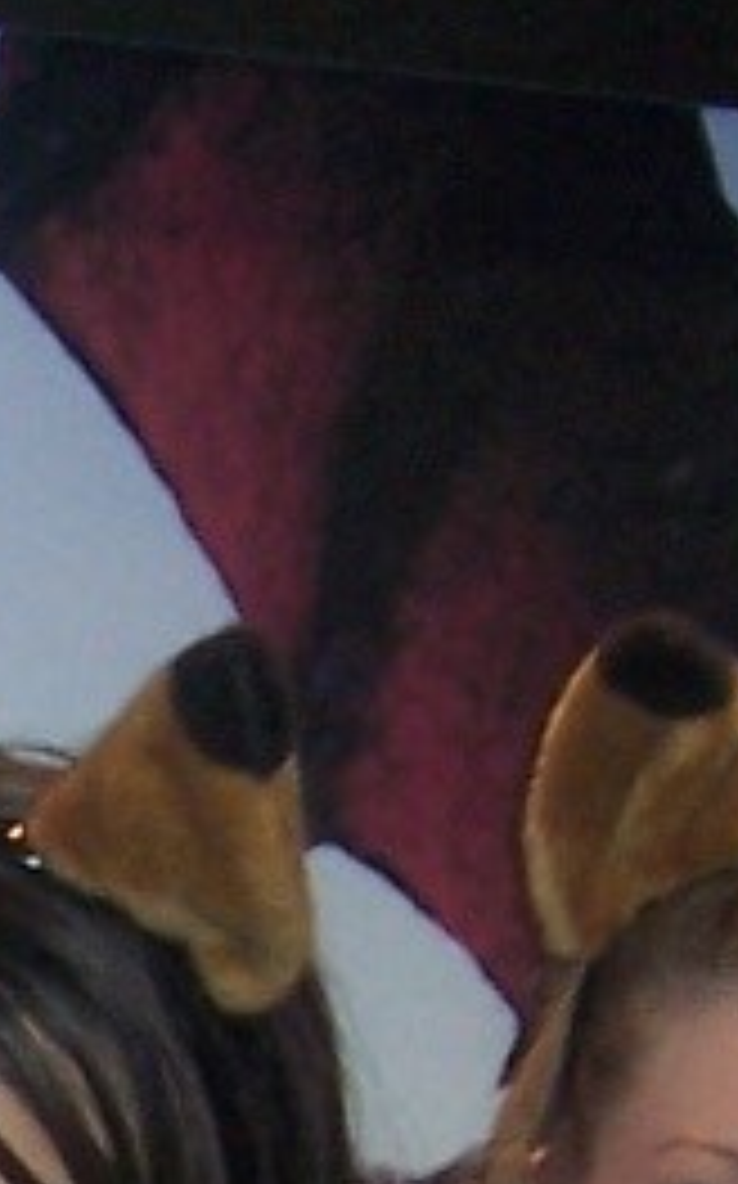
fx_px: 6608
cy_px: 1706
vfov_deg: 10.0
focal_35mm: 205
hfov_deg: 6.3
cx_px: -513
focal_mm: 5.6
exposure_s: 1/60
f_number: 2.7
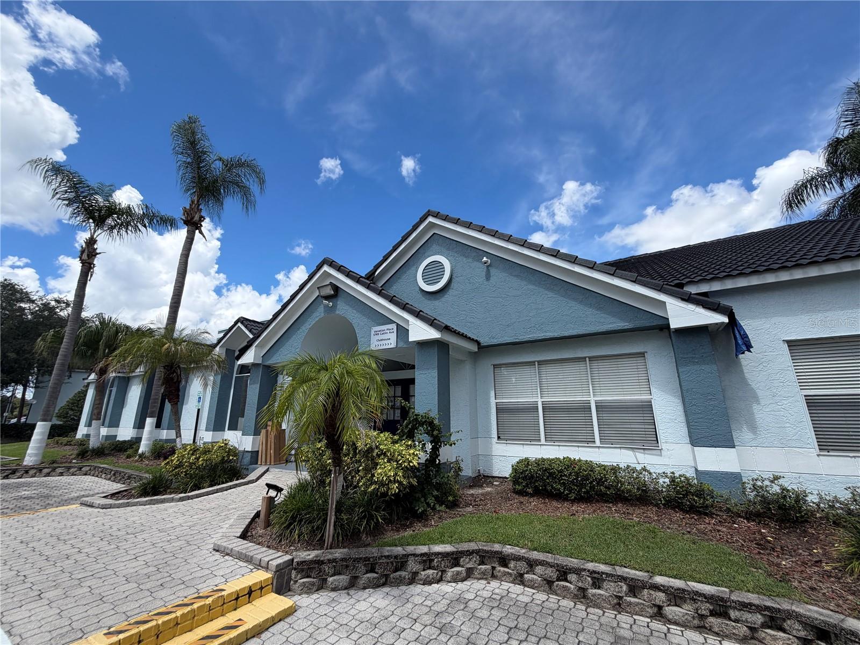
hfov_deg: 102.1
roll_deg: +0.3
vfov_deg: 85.7
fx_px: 348
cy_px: 322
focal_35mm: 14
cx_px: 430
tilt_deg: +14.1
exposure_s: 1/770
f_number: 2.2
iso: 20
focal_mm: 2.22
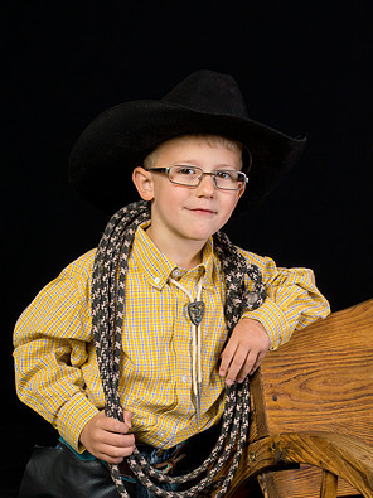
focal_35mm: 58
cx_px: 188
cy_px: 274
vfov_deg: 33.5
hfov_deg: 25.4
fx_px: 827
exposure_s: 1/160
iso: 200
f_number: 5
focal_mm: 35
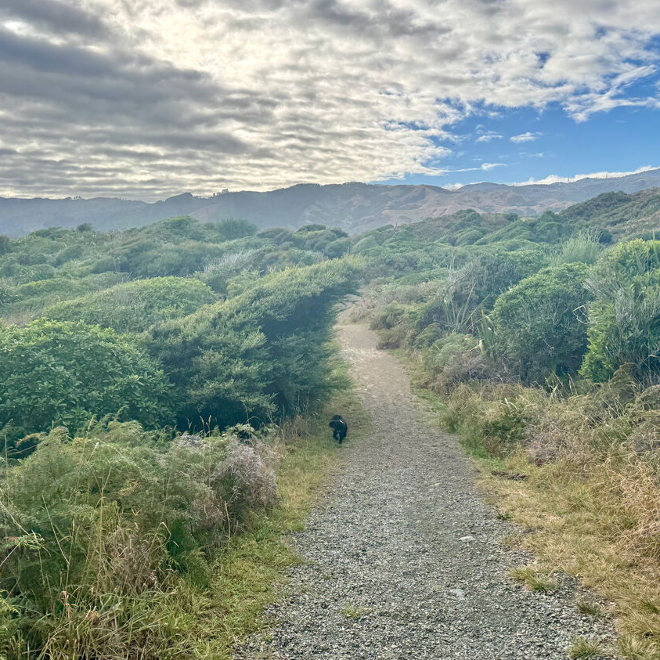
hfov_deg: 55.6
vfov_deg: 55.6
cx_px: 303
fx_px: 626
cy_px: 325
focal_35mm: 29
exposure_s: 1/2331
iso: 80
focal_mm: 6.76
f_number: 1.78
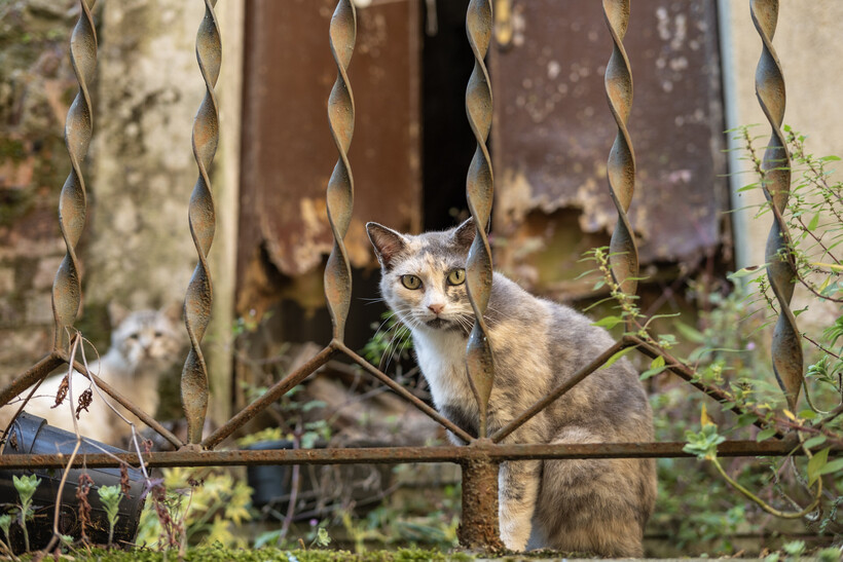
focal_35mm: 53
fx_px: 1241
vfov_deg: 25.5
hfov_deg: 37.5
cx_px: 422
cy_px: 281
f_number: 2.8
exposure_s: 1/40
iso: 125
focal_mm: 35
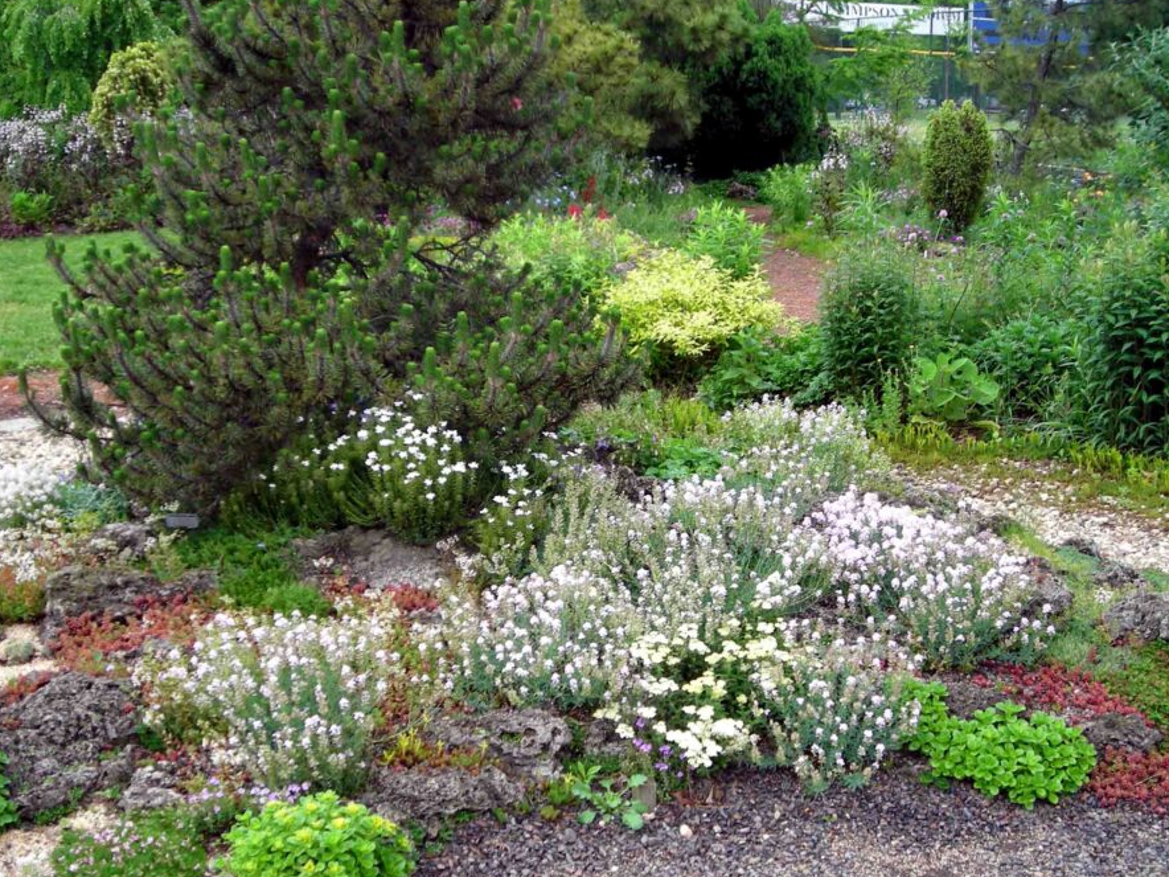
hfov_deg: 42.9
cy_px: 470
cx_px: 563
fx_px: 1486
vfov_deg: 32.9
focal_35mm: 44
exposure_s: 1/56.7
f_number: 3.2
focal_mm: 6.3
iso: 50
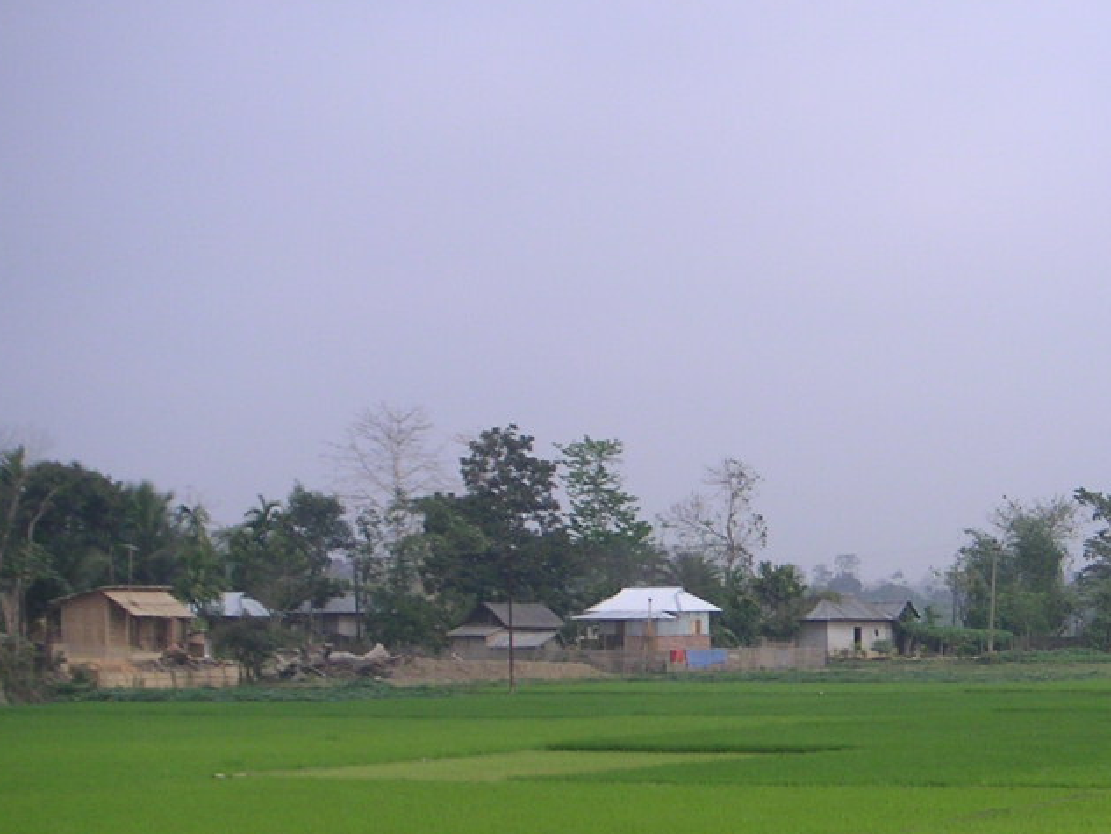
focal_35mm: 97
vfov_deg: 15.2
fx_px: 3114
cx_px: 1041
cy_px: 622
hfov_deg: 19.8
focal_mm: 7.5
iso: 50
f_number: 2.9
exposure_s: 1/500
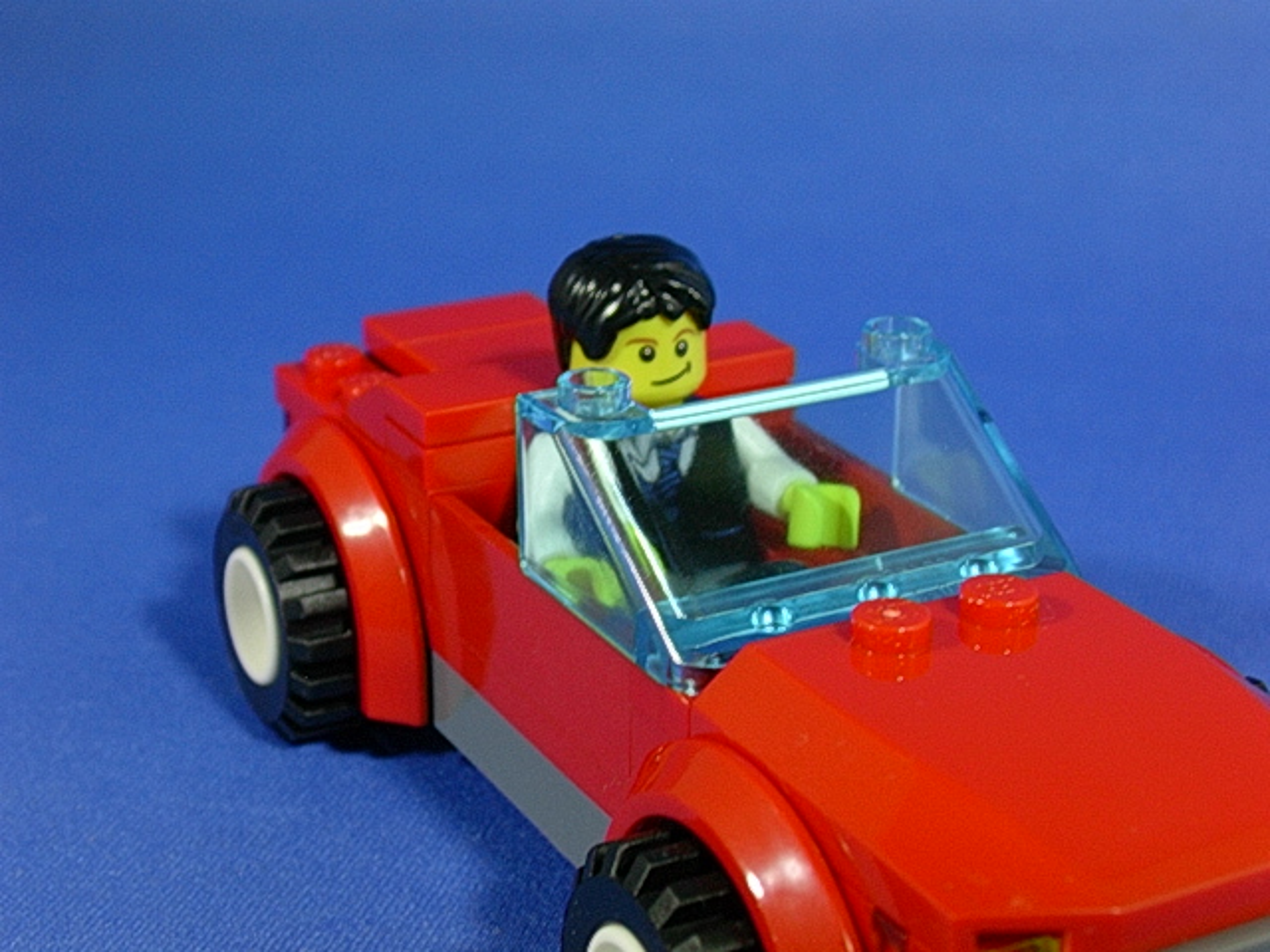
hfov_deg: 27.4
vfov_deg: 20.7
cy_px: 476
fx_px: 2605
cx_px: 635
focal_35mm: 71
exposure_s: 1/5.9
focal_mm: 10.8
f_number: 3.7
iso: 70
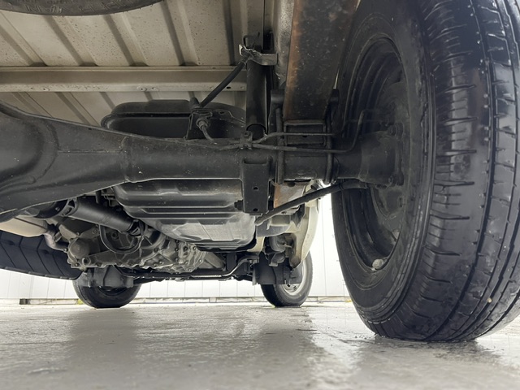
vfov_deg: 53.1
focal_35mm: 26
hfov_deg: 67.3
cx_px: 260
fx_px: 391
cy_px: 195
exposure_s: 1/50
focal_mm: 5.1
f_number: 1.6
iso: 250
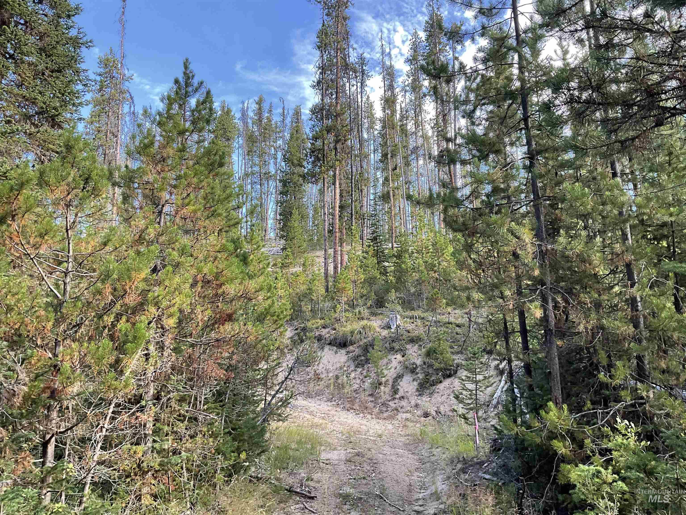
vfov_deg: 48.2
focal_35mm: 29
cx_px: 343
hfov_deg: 61.7
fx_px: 575
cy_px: 258
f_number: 1.8
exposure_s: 1/120
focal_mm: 3
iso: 25
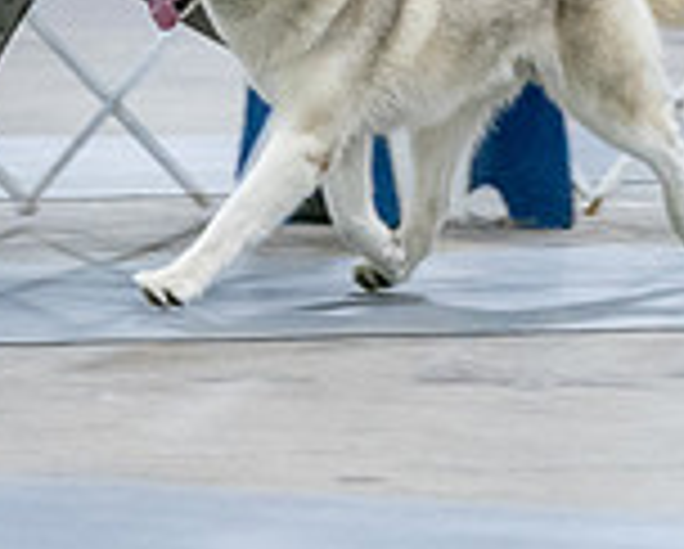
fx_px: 10277
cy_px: -299
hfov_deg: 3.8
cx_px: 194
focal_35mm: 507
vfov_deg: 3.1
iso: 6400
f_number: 3.5
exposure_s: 1/200
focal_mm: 142
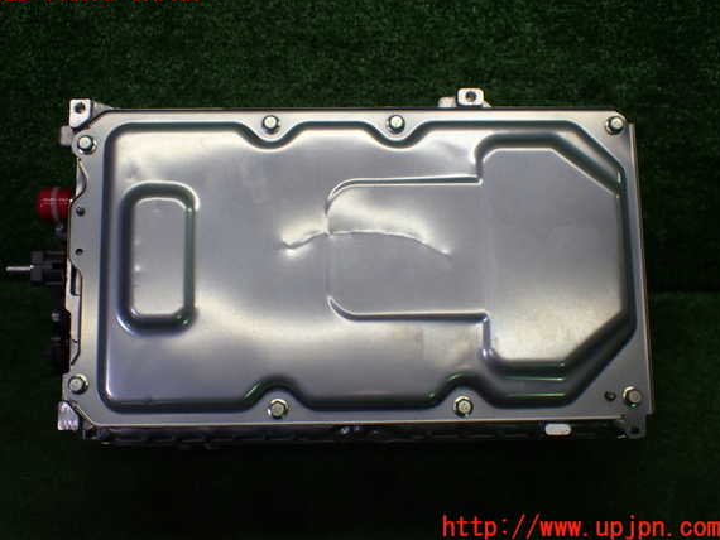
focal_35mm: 40
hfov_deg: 46.8
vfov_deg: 36.0
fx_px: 832
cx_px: 349
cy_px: 260
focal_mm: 6.83
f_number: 2.7
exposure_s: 1/160
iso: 160
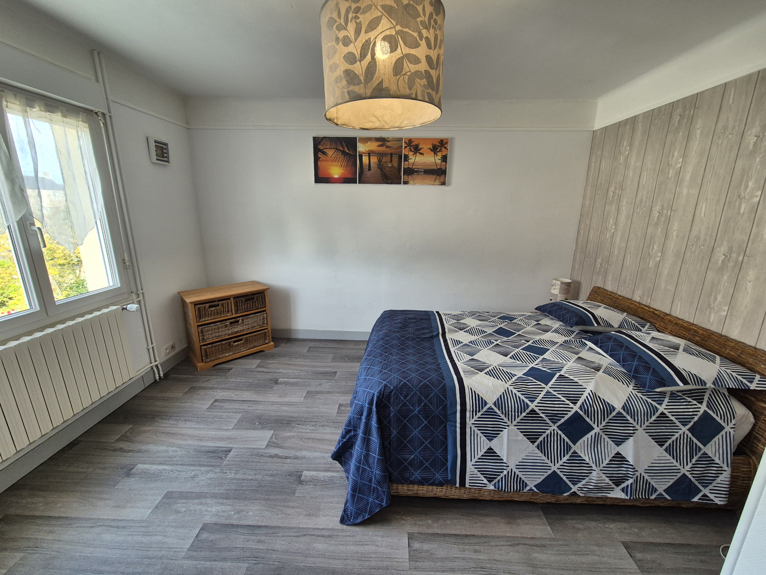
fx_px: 288
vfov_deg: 89.9
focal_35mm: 13
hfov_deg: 106.2
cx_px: 383
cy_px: 288
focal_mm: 2.2
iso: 64
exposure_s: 1/100
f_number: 2.2
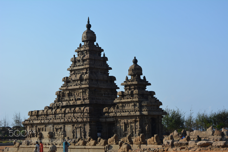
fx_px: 494
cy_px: 76
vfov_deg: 17.5
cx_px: 114
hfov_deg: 26.0
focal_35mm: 78
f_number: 8
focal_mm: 52
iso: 100
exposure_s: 1/250
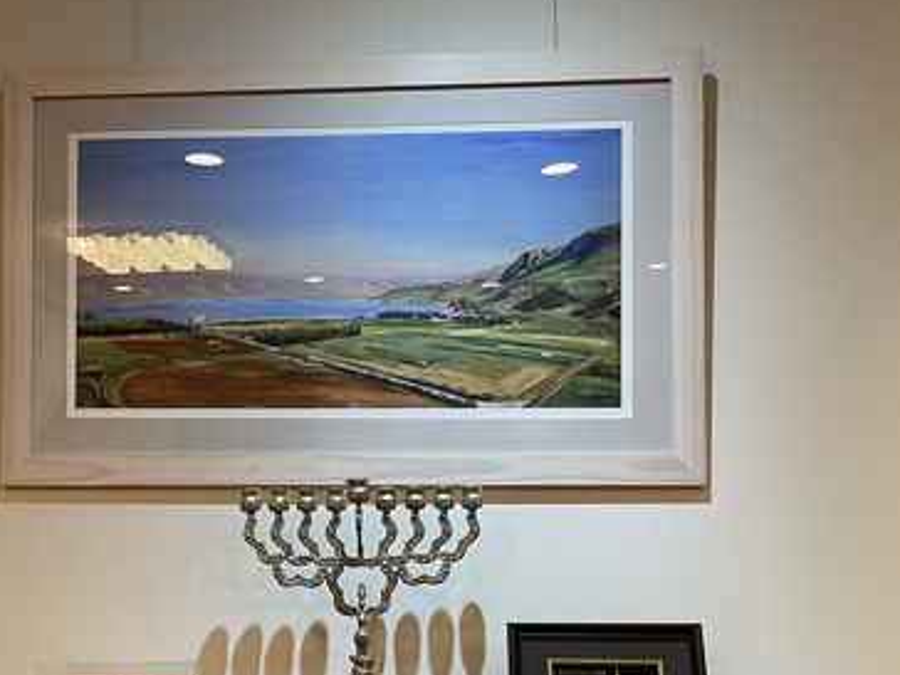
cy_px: 462
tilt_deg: +5.1
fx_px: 1040
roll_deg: +0.2
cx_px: 363
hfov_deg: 46.6
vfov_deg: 35.5
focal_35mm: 40
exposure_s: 1/60
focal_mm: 4.2
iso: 80
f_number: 1.6
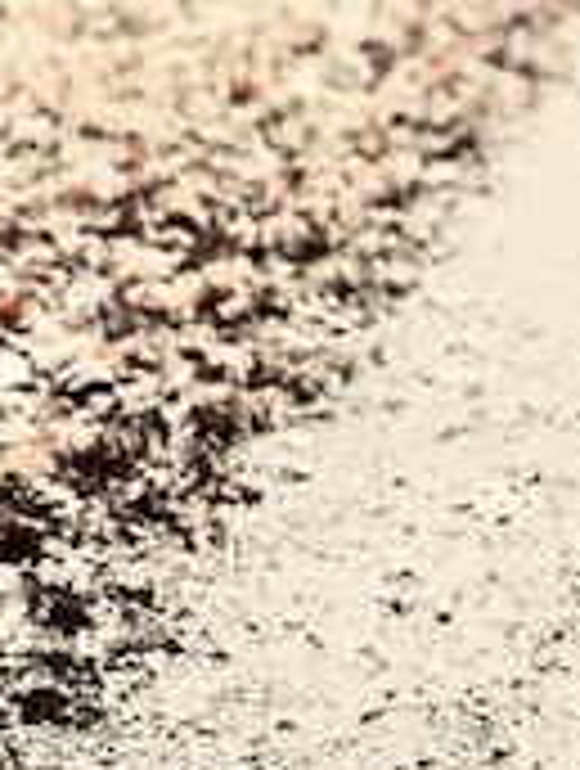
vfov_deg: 22.1
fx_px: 1870
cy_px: -54
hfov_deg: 15.8
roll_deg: +1.2
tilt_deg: -9.2
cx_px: 940
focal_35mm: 84
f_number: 1.78
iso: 80
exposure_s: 1/1560
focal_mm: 6.76
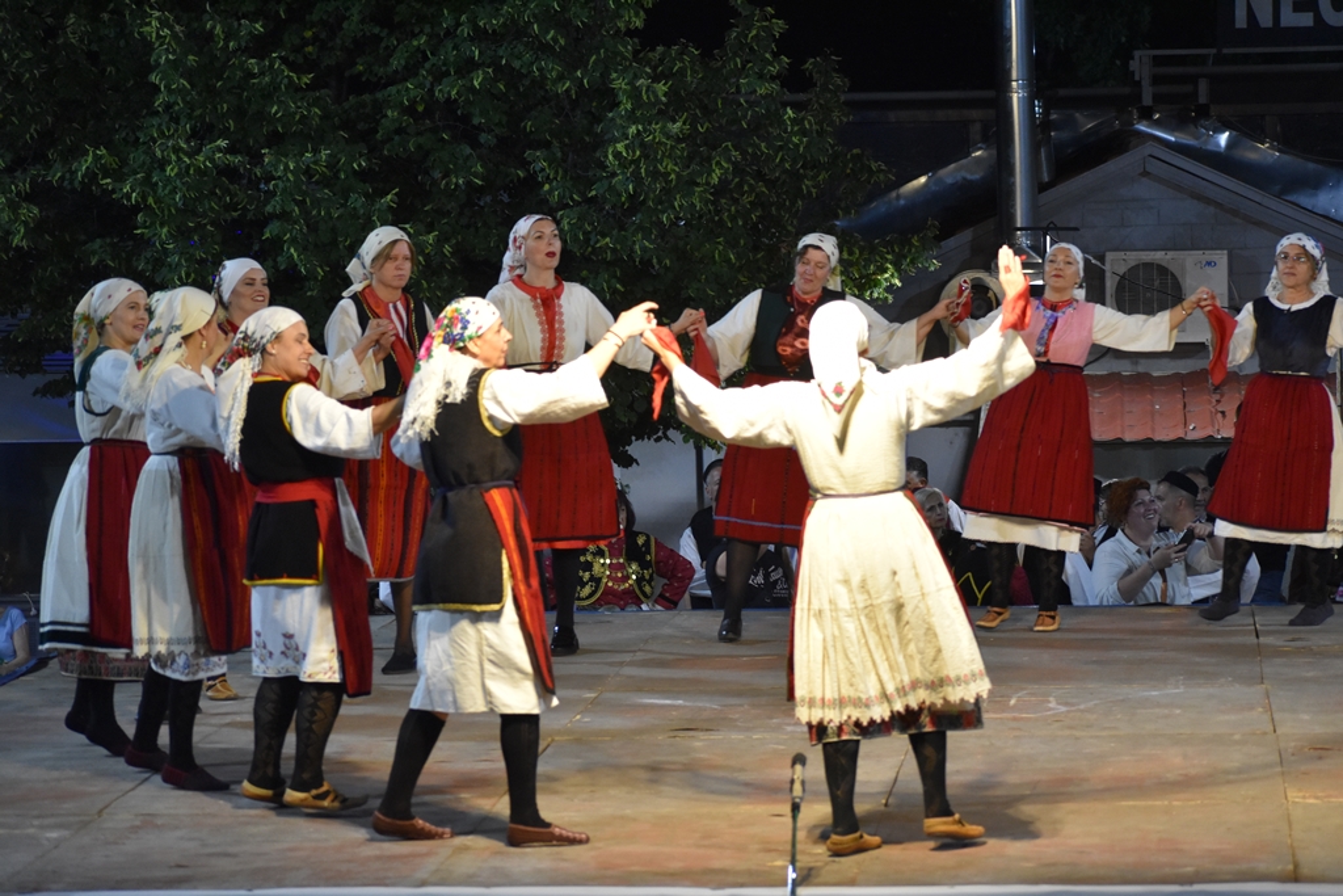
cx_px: 672
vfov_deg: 9.3
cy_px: 448
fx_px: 5484
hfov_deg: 14.0
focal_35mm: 147
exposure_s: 1/125
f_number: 4.8
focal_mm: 98
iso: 2000
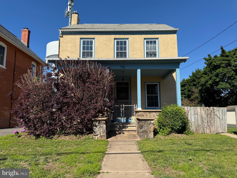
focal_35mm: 24
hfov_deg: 71.6
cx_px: 118
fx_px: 164
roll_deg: +0.2
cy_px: 89
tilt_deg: +7.6
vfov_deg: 56.8
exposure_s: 1/4310
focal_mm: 6.76
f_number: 1.78
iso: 80
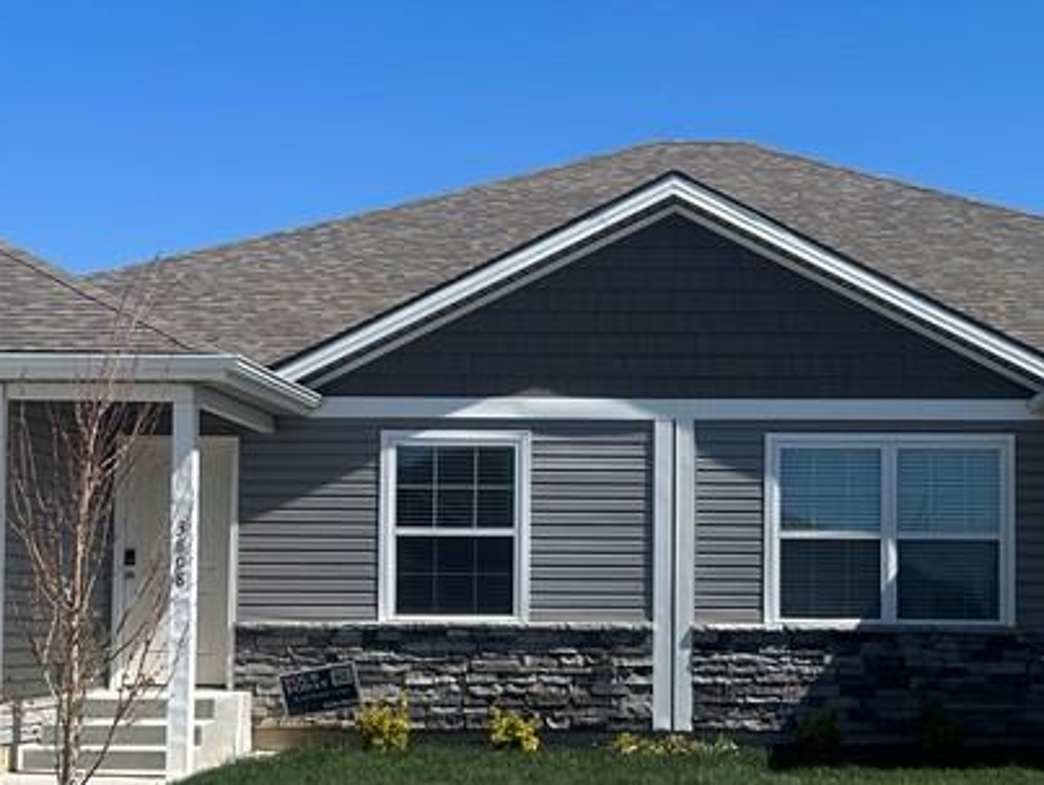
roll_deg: +0.3
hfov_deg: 29.1
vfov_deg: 22.2
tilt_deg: +4.6
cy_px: 518
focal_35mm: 66
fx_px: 1992
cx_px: 715
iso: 50
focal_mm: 5.7
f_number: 1.5
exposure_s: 1/5587
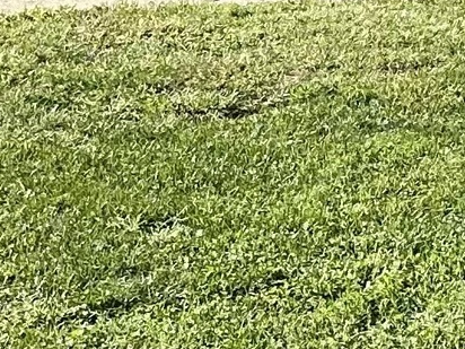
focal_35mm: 179
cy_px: -302
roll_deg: -0.4
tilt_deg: -2.5
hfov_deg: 9.0
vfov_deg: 8.0
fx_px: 2405
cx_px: 1377
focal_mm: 6.86
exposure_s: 1/2353
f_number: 1.78
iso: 80
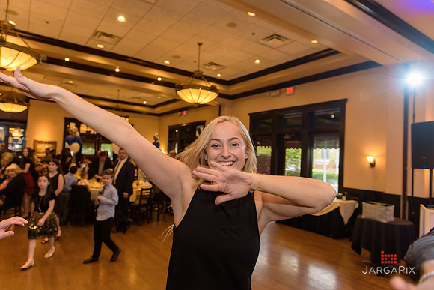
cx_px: 217
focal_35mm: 24
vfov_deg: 53.2
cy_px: 145
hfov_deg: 73.7
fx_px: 289
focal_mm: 24
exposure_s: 1/125
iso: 1600
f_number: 3.2
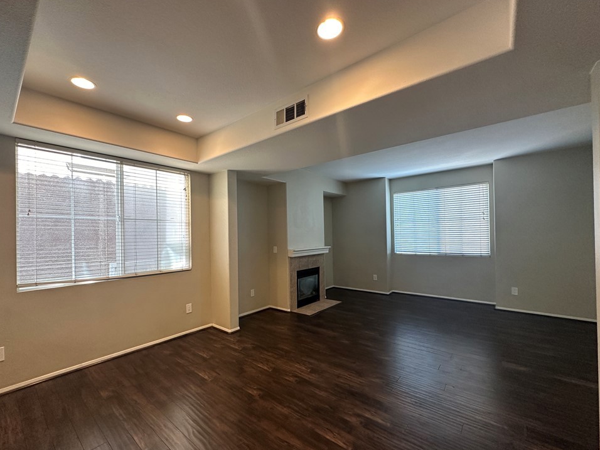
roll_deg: +0.7
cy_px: 233
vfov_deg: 81.7
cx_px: 286
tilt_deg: +1.5
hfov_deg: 98.1
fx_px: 260
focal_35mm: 15
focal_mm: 2.22
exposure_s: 1/60
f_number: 2.2
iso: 160
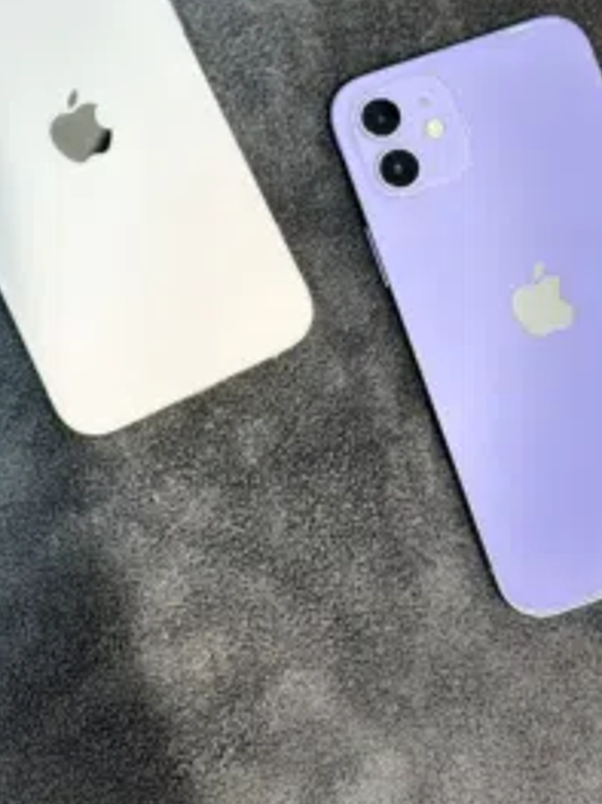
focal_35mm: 73
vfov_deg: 26.6
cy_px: 297
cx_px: 284
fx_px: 1694
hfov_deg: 20.1
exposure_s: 1/100
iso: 80
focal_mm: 6.86
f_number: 1.78
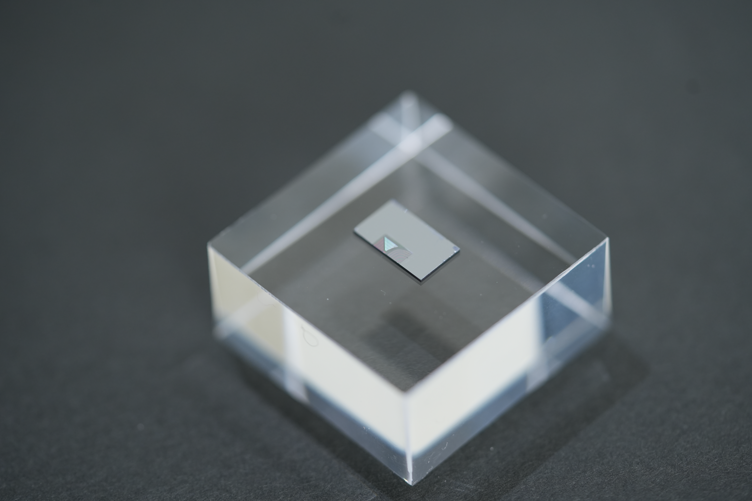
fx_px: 1880
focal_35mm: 90
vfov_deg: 15.2
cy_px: 250
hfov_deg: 22.6
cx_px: 376
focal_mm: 90
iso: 640
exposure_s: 1/60
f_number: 2.8
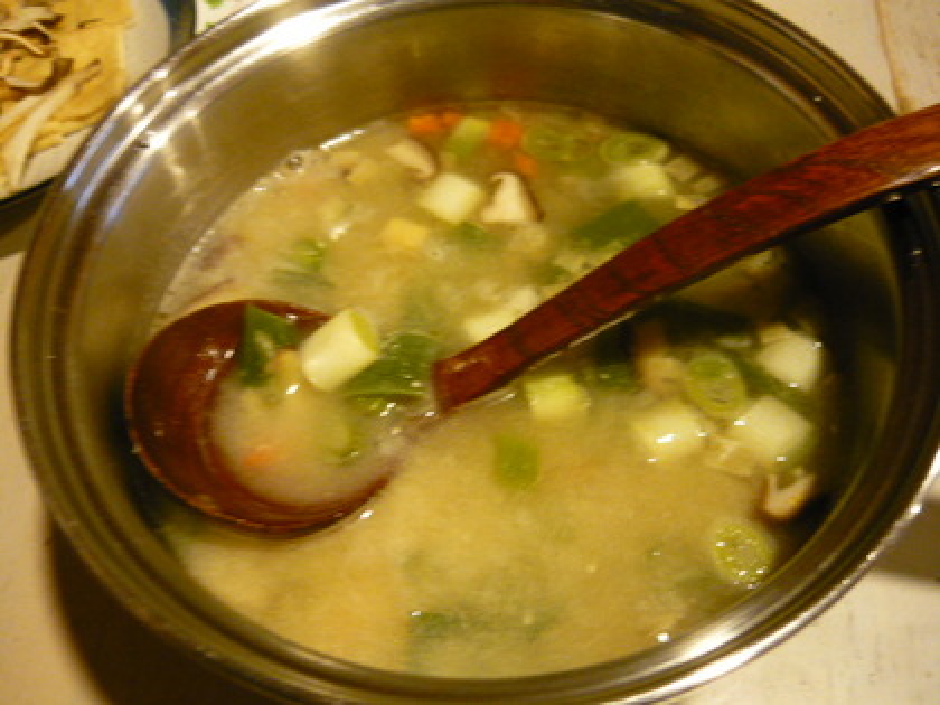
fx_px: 896
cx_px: 470
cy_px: 352
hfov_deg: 55.4
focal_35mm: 33
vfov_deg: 42.9
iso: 400
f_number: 2.8
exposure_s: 1/8
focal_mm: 5.5
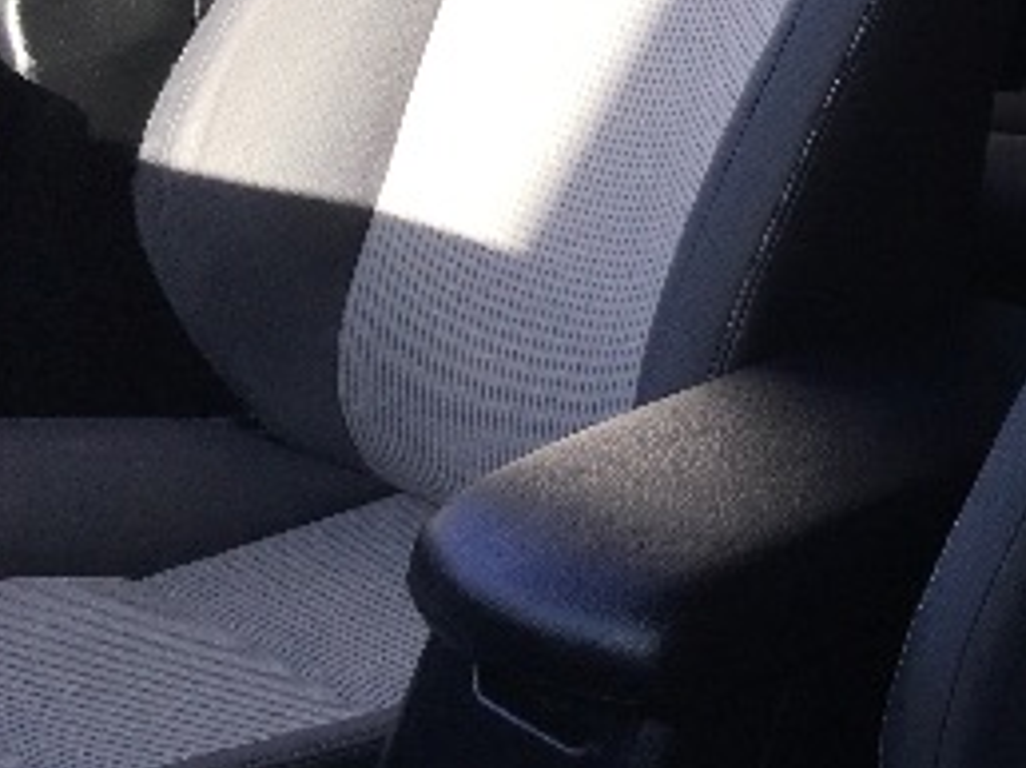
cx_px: 1400
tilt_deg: -15.4
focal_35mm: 82
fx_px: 2428
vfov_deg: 17.6
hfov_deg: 21.2
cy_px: 38
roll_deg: -2.7
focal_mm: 4.15
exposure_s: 1/289
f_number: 2.2
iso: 25
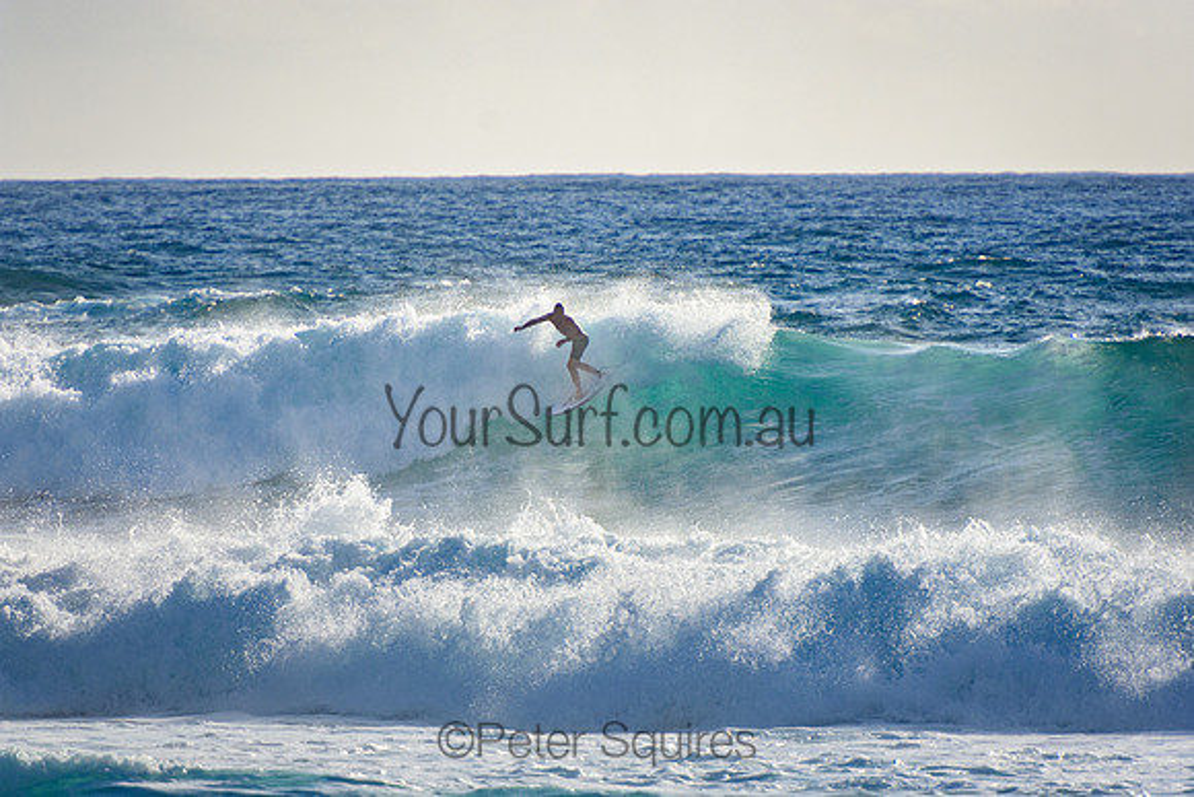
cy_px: 398
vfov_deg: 2.4
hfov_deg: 3.5
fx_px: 19406
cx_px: 597
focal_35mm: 585
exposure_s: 1/2000
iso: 250
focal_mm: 390
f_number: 5.6
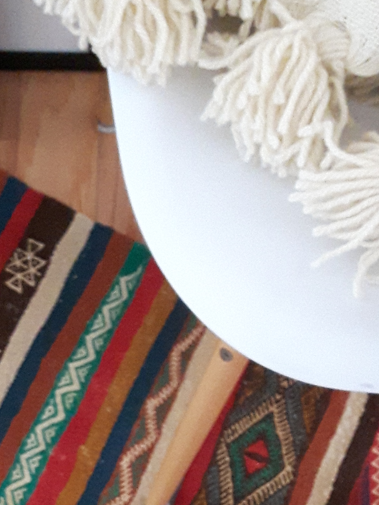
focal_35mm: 92
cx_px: 81
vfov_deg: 20.4
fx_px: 1343
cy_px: 547
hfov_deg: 16.0
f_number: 1.9
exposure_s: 1/17
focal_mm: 3.7
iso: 500
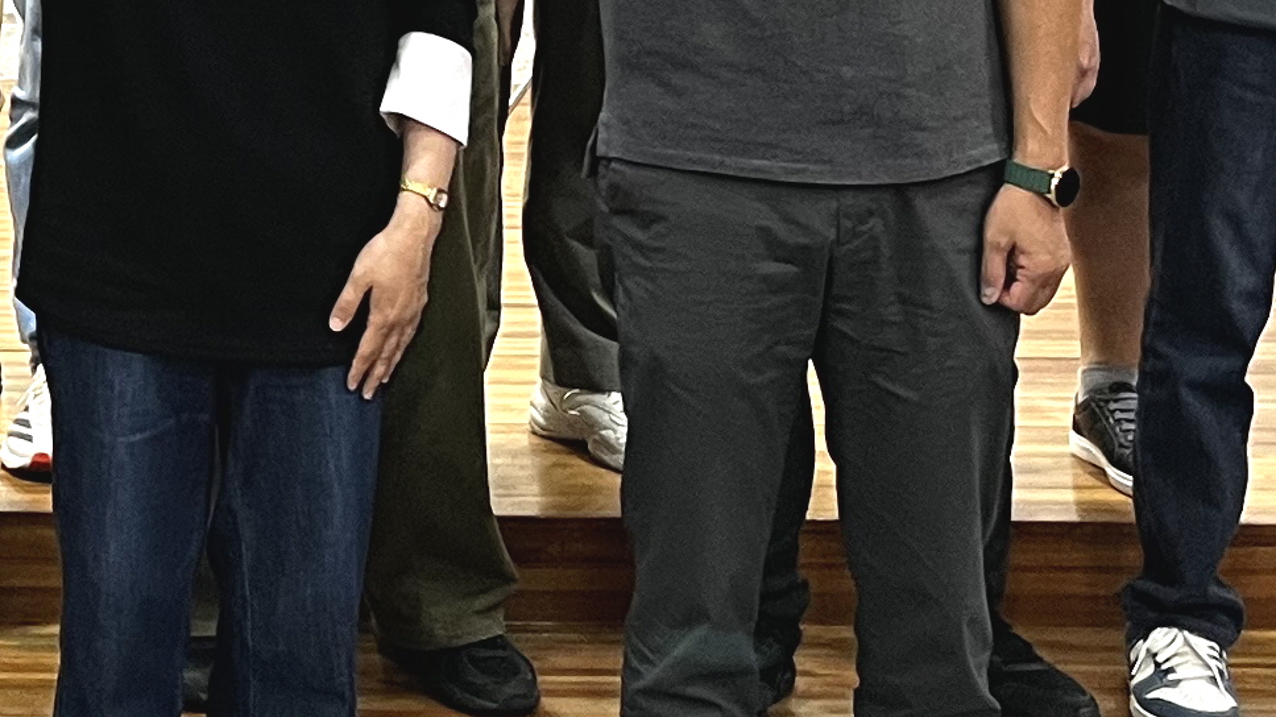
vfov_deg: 9.8
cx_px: -551
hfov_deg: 16.7
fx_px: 3992
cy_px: -535
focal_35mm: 118
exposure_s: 1/60
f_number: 1.6
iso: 100
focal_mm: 5.1
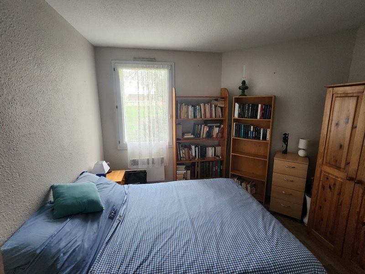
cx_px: 182
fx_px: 137
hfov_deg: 106.2
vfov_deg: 89.9
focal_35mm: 13
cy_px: 137
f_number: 2.2
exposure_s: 1/50
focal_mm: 1.7
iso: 250
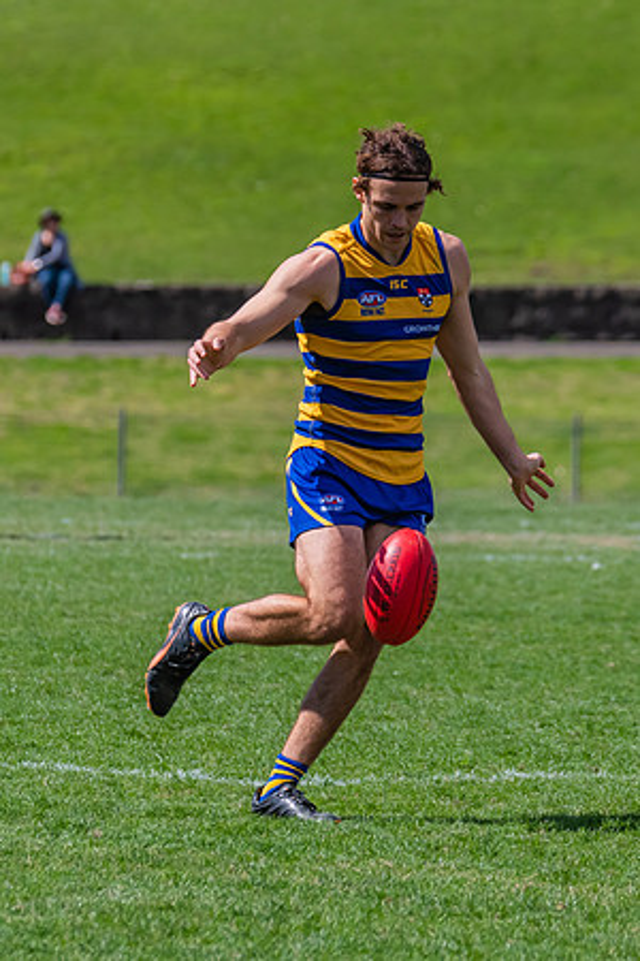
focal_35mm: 554
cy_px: 459
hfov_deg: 2.5
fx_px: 14762
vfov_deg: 3.7
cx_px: 377
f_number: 8
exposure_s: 1/1600
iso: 800
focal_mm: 310
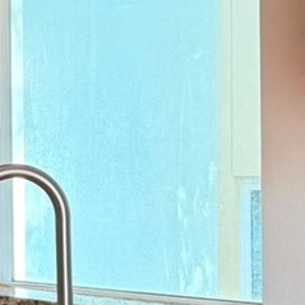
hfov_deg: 10.9
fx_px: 1416
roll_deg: +0.8
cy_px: 147
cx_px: -356
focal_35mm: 142
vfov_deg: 12.3
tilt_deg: -1.6
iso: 125
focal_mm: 6.76
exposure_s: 1/200
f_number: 1.78
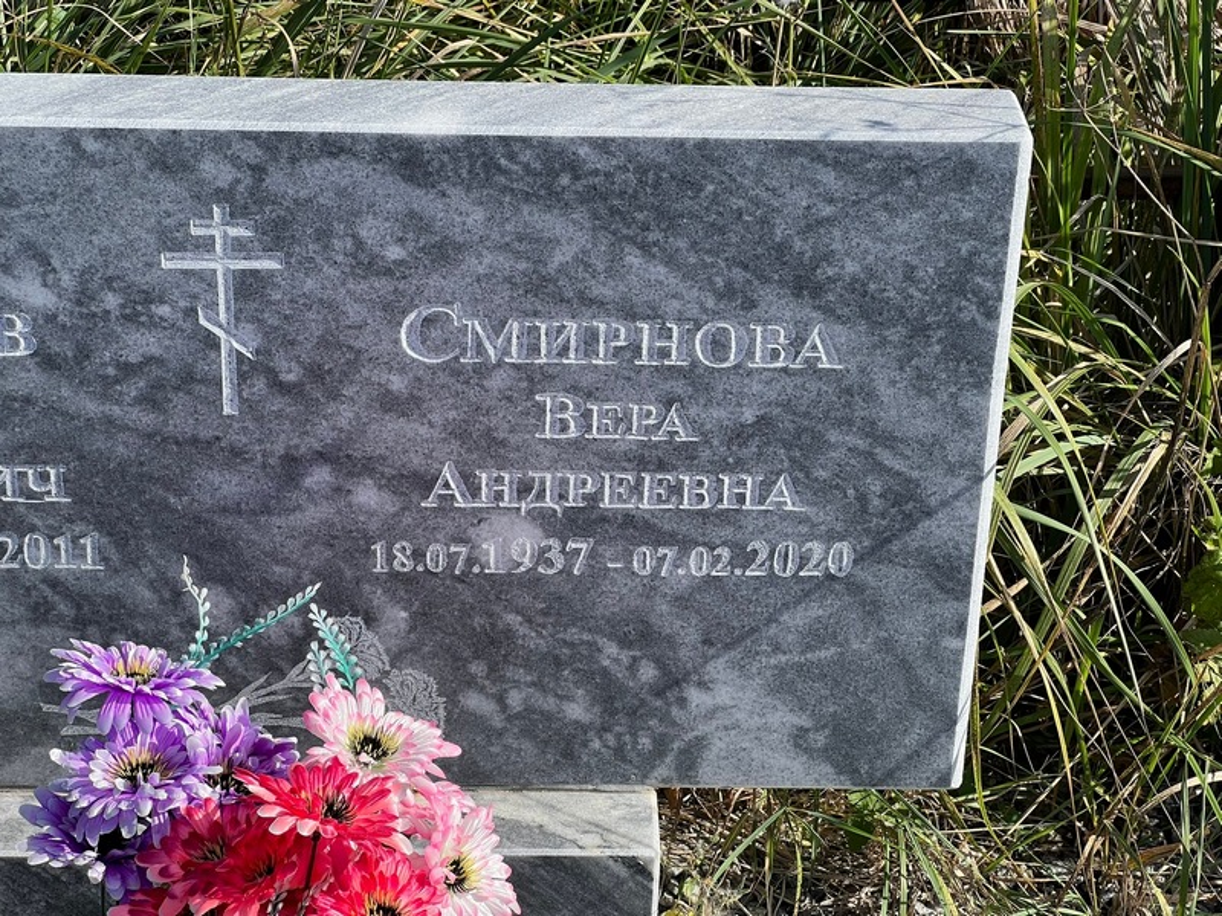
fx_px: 2718
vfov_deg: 19.1
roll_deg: -1.0
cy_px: 458
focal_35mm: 77
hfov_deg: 25.3
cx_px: 611
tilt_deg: -30.1
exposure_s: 1/430
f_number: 2.8
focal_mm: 9
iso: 32
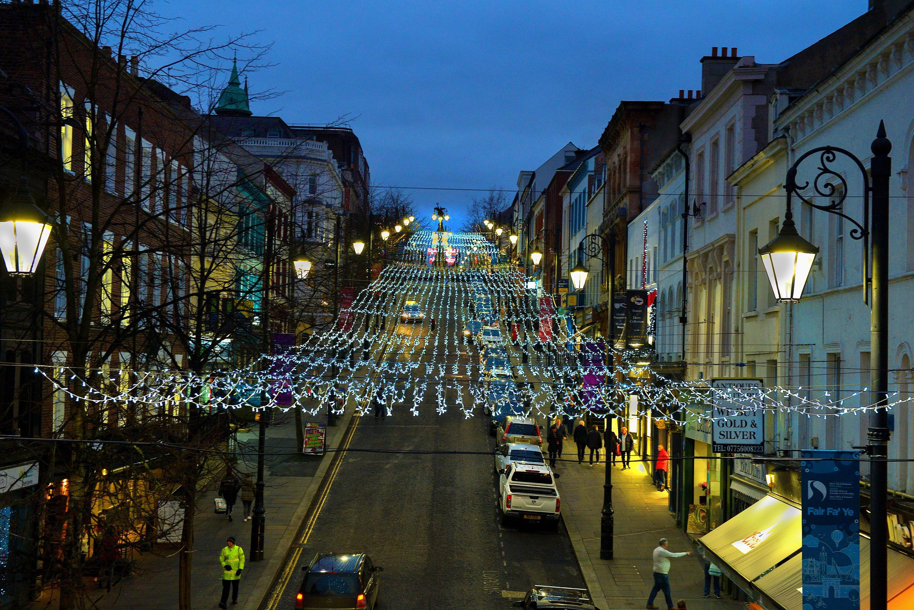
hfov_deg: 35.6
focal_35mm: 56
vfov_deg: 24.2
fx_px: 1422
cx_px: 457
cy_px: 305
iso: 1600
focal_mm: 56
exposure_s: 1/100
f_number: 5
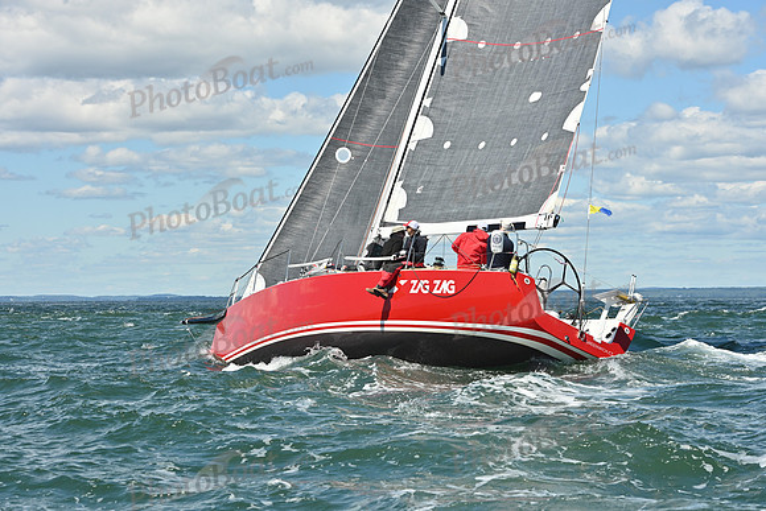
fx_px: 2022
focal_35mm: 95
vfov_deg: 14.4
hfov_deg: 21.5
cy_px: 256
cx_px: 383
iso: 320
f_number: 7.1
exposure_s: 1/1600
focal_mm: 95
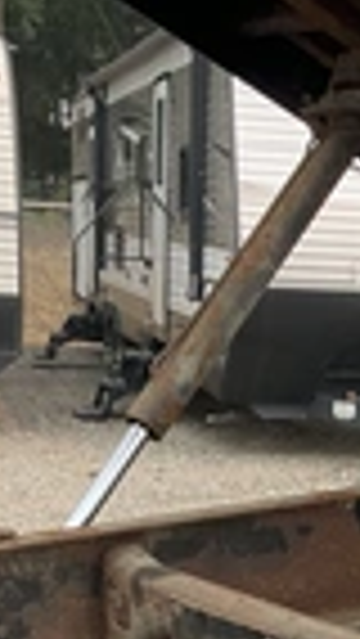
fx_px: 1509
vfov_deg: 23.0
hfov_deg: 13.5
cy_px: 634
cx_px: 292
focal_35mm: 89
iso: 25
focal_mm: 3
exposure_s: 1/419
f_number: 1.8
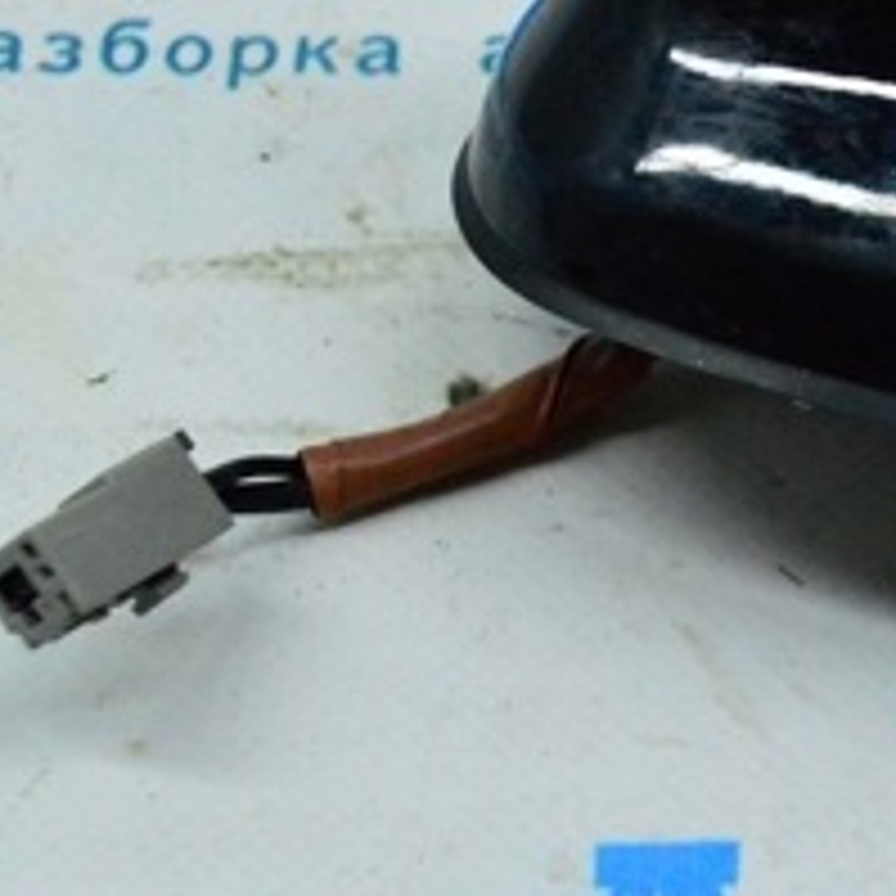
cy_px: 344
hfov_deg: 12.8
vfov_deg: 13.3
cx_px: 1247
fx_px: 3836
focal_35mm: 131
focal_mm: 32
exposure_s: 1/640
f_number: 6.3
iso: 6400
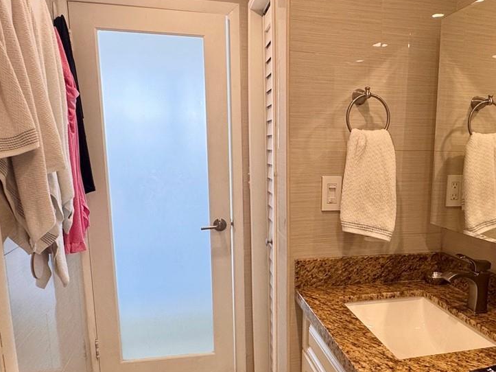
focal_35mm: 31
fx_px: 444
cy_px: 227
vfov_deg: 45.1
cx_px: 331
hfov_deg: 57.1
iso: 125
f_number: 2.2
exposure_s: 1/120
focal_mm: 2.22
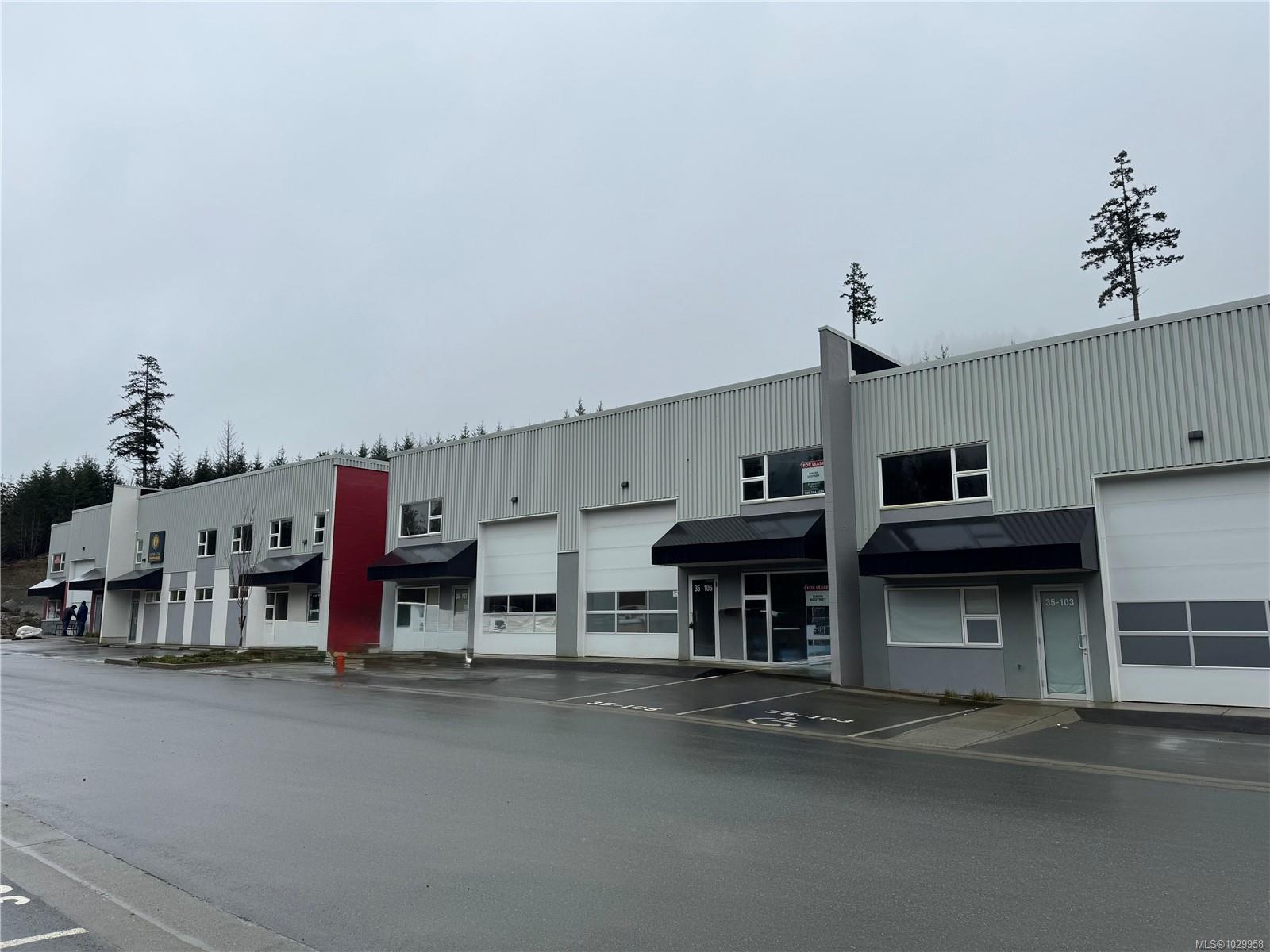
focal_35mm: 24
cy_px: 476
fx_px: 881
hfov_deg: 71.6
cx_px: 635
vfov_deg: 56.8
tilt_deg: +8.6
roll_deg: -0.3
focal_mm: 6.76
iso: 80
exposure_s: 1/2041
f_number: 1.78
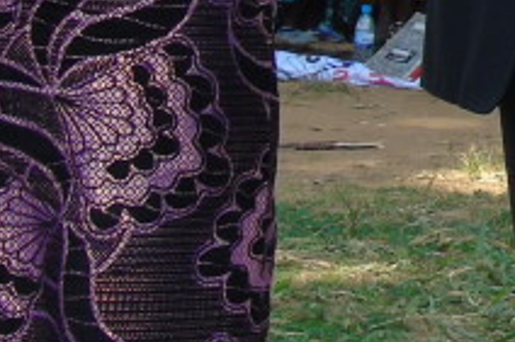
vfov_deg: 6.6
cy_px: -315
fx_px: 2873
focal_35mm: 201
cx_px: 836
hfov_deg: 9.8
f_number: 3.9
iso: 80
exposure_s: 1/160
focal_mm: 7.1
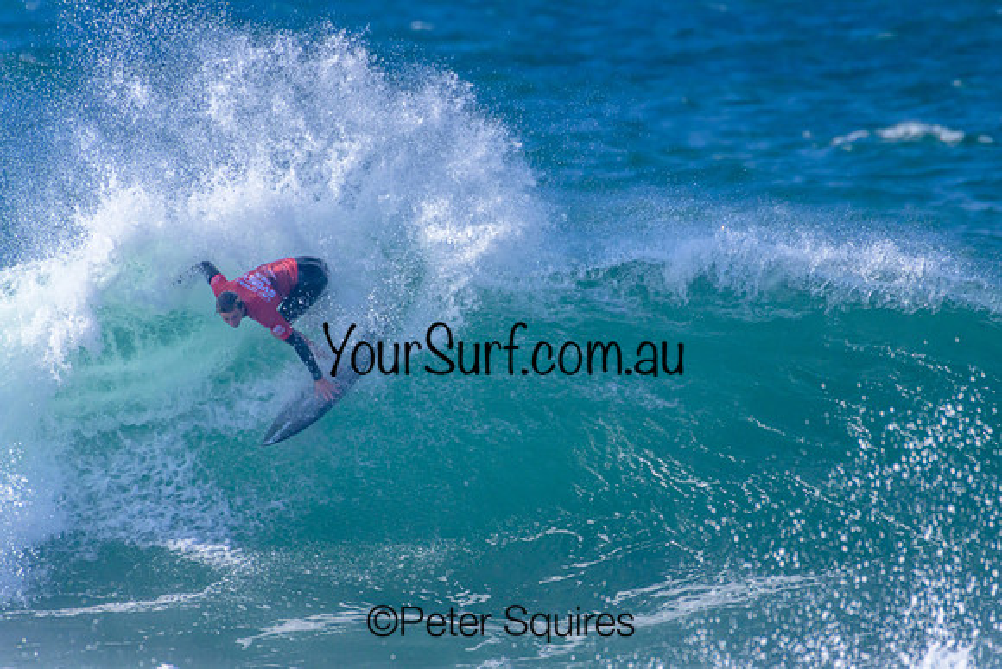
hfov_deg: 2.1
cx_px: 501
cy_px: 334
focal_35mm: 1000
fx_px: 27839
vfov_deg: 1.4
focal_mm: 1000
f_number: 11
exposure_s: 1/2500
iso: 1250
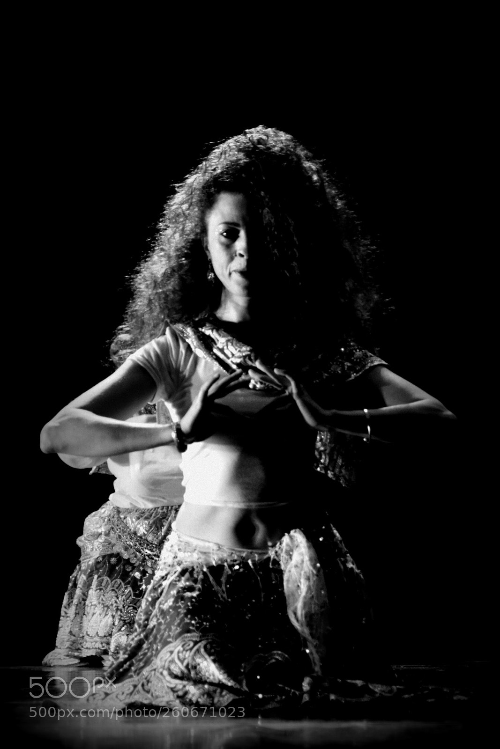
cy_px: 374
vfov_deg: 14.4
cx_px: 250
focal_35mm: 142
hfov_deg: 9.6
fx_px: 2968
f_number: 5.3
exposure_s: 1/30
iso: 800
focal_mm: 95
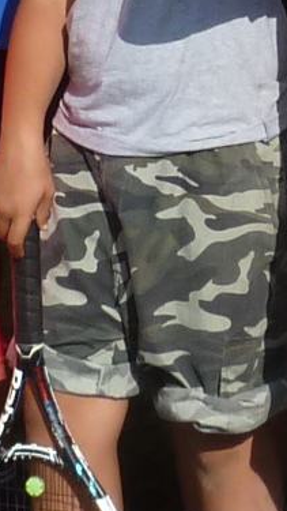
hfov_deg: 6.5
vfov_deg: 11.1
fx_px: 2516
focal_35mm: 186
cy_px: -288
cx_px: 320
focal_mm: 4.1
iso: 80
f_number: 4.5
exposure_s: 1/640
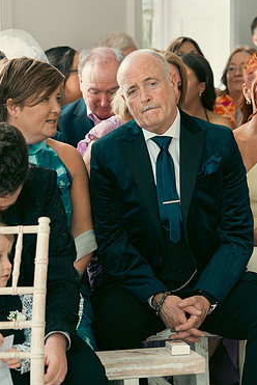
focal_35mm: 164
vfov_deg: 12.5
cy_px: 199
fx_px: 1753
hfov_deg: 8.4
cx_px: 142
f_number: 3.5
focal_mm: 70
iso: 500
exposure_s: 1/160
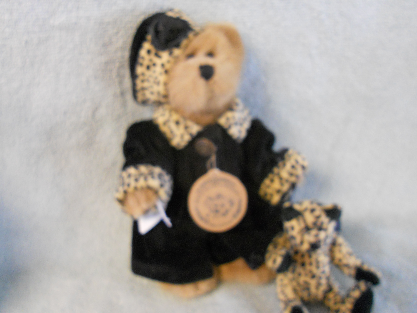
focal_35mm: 32
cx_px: 208
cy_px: 156
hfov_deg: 56.8
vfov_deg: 44.2
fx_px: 385
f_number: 3.5
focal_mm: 5.8
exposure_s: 1/15
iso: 400
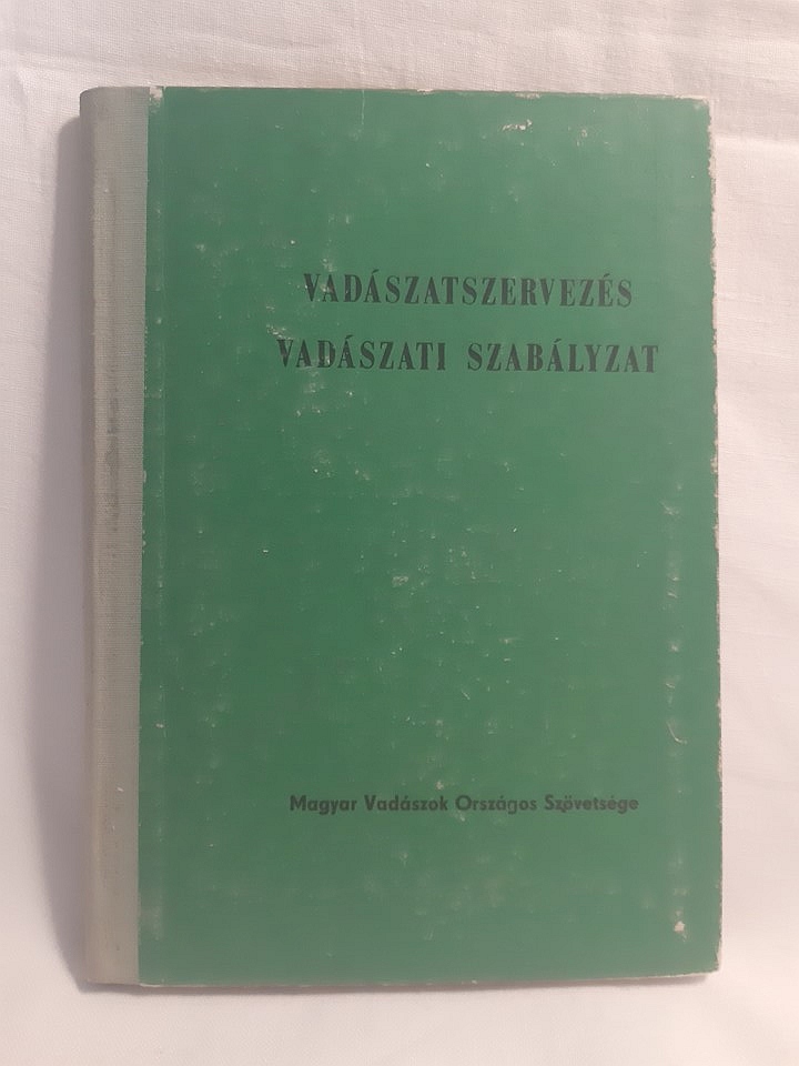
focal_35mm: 27
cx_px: 400
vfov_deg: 65.3
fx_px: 831
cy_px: 533
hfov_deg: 51.4
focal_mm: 3.93
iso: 400
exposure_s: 1/25
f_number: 1.7
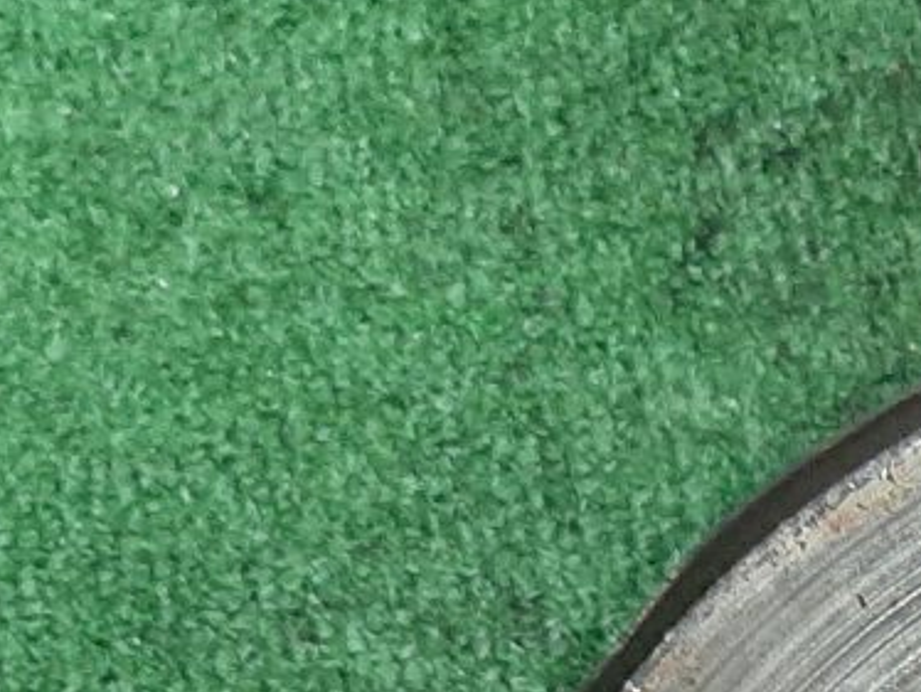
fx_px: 2662
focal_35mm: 100
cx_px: 1313
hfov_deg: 17.9
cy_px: 1241
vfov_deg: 13.3
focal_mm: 3.93
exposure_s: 1/50
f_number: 1.7
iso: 227
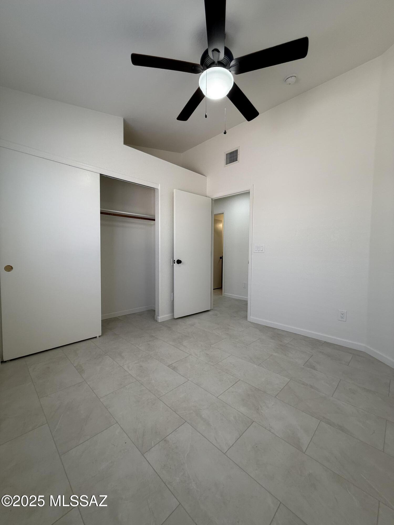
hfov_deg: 85.7
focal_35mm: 14
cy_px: 262
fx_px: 212
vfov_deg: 102.1
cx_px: 197
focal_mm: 2.22
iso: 80
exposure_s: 1/120
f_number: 2.2
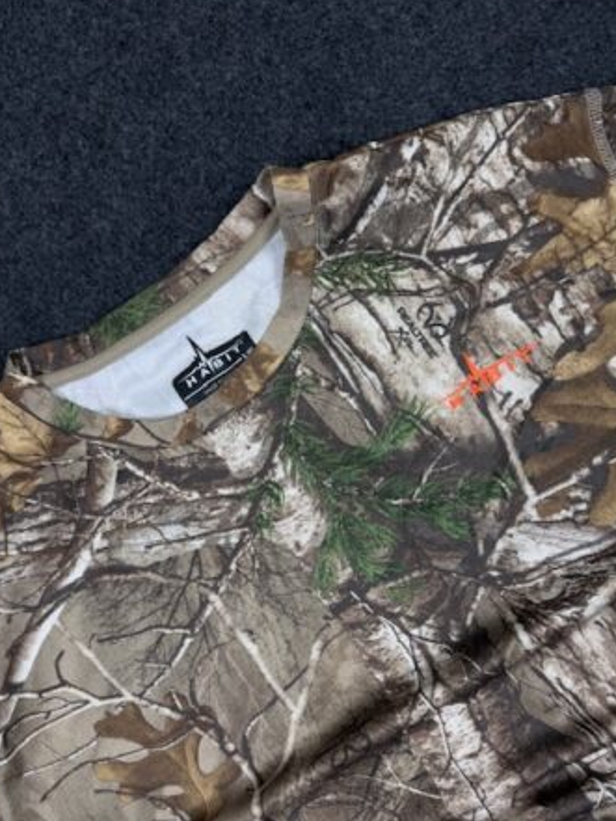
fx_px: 688
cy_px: 442
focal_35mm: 29
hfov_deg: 48.2
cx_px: 292
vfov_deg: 61.6
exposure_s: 1/100
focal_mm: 6.76
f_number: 1.78
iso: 50
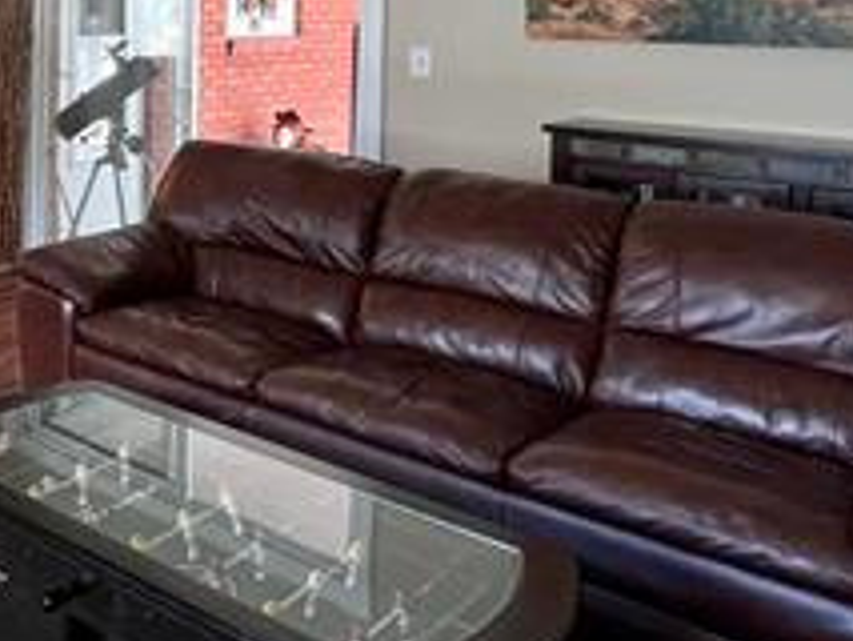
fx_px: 962
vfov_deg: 34.1
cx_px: -212
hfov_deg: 35.5
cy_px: 24
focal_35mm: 39
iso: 250
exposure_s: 1/70
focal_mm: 1.57
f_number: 1.8
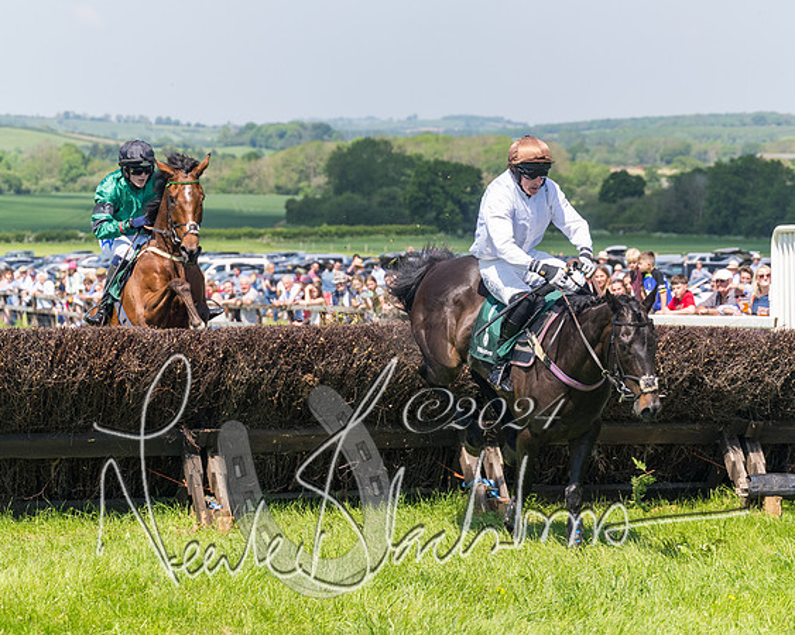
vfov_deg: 11.6
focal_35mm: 133
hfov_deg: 14.5
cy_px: 314
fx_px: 3119
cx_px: 442
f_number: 5
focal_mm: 98
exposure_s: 1/1600
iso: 400
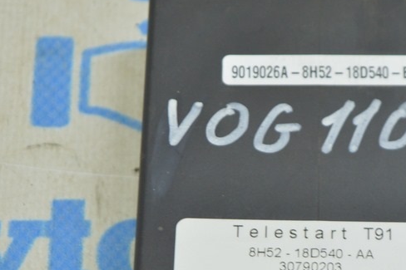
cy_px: 207
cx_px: 319
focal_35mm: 173
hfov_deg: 11.8
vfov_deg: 7.9
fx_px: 1951
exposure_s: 1/20
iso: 400
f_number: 5.6
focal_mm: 55
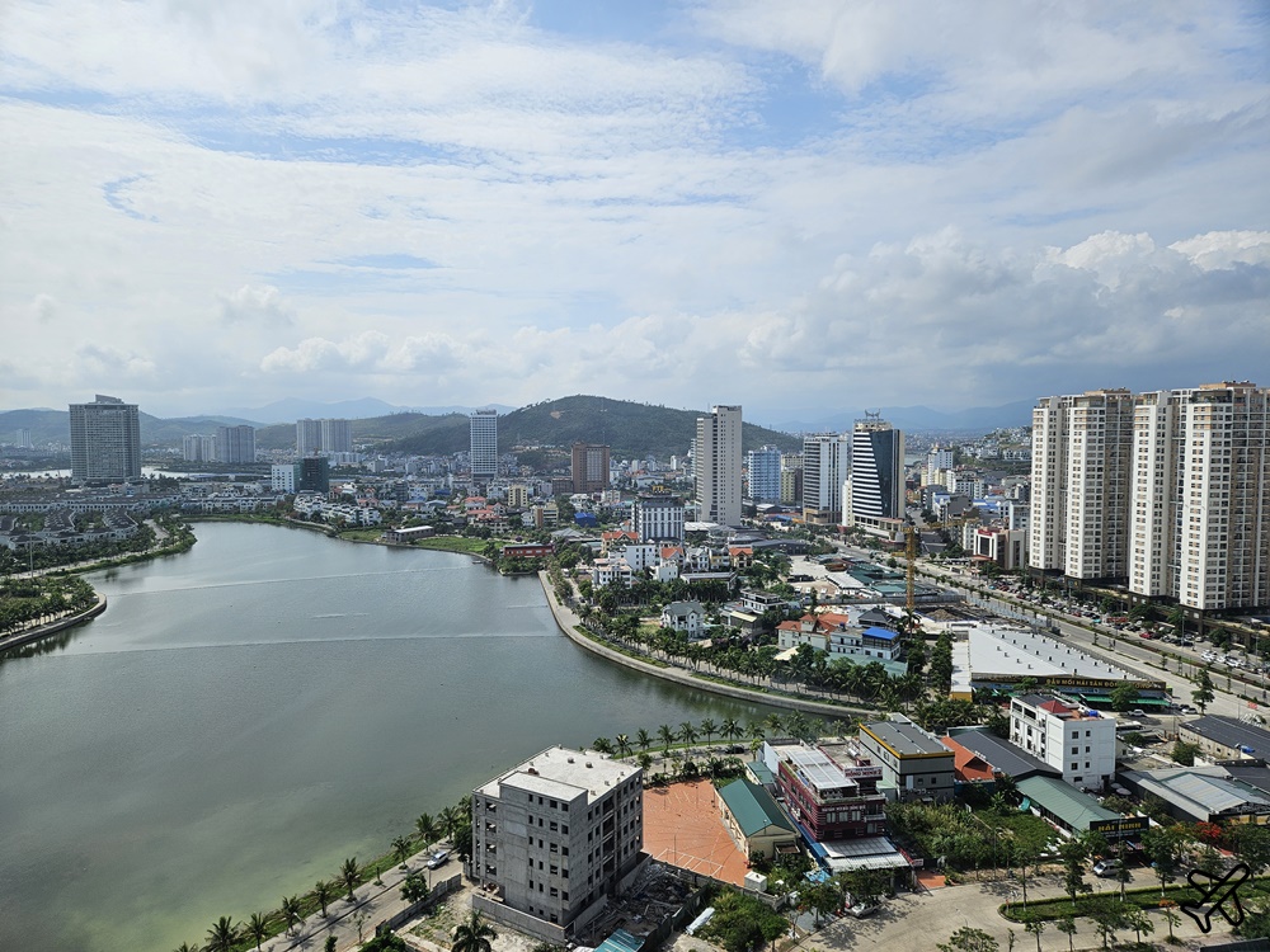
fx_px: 844
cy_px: 476
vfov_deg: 58.9
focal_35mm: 23
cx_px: 635
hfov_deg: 73.9
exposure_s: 1/1936
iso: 25
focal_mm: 5.4
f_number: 1.8
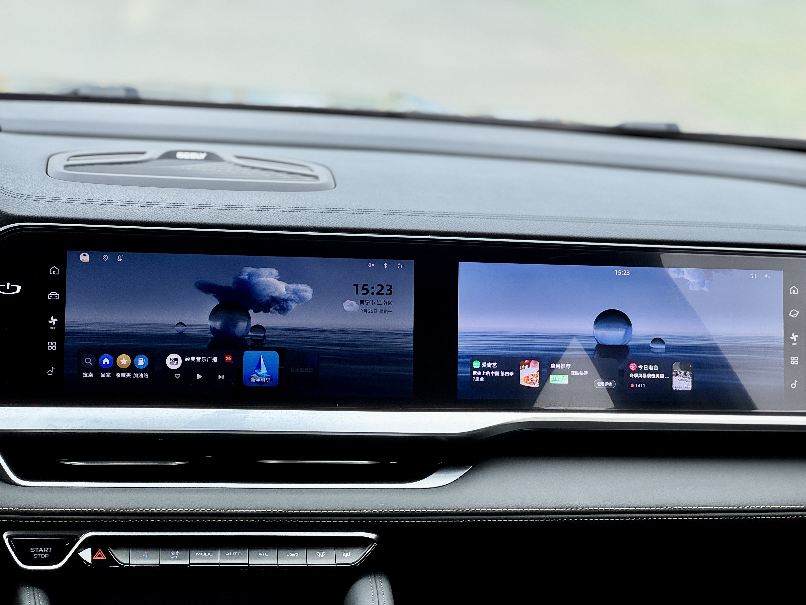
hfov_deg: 25.3
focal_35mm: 77
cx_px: 403
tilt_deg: -14.7
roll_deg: -2.1
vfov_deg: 19.1
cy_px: 302
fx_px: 1793
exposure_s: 1/99
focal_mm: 9
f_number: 2.8
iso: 32
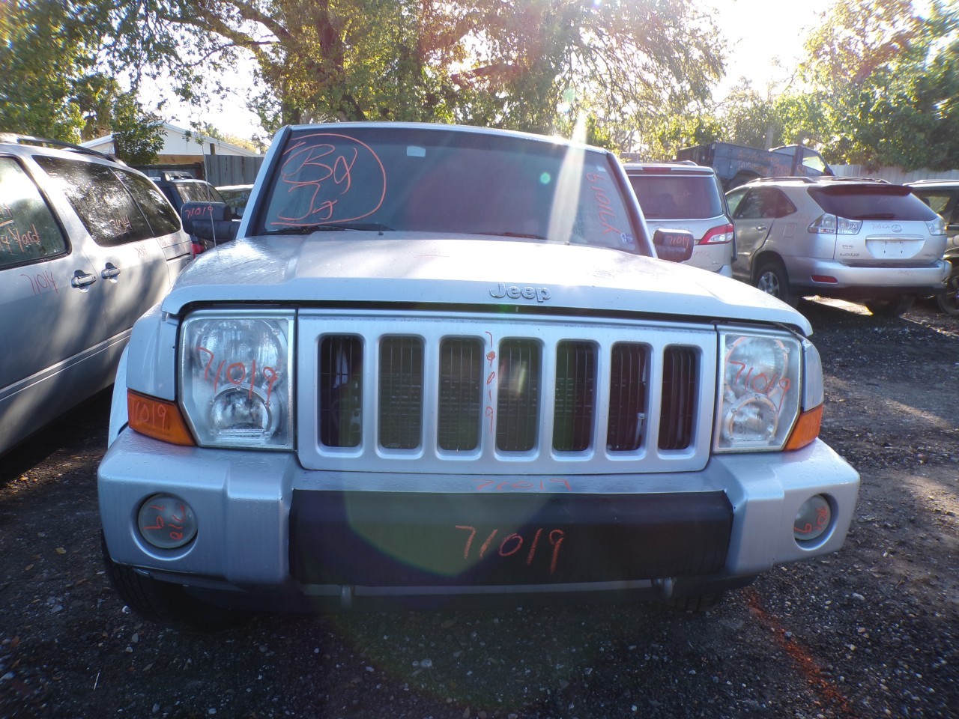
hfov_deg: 71.6
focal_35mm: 24
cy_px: 360
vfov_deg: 56.8
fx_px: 665
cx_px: 480
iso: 100
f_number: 4.4
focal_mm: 4.3
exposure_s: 1/125
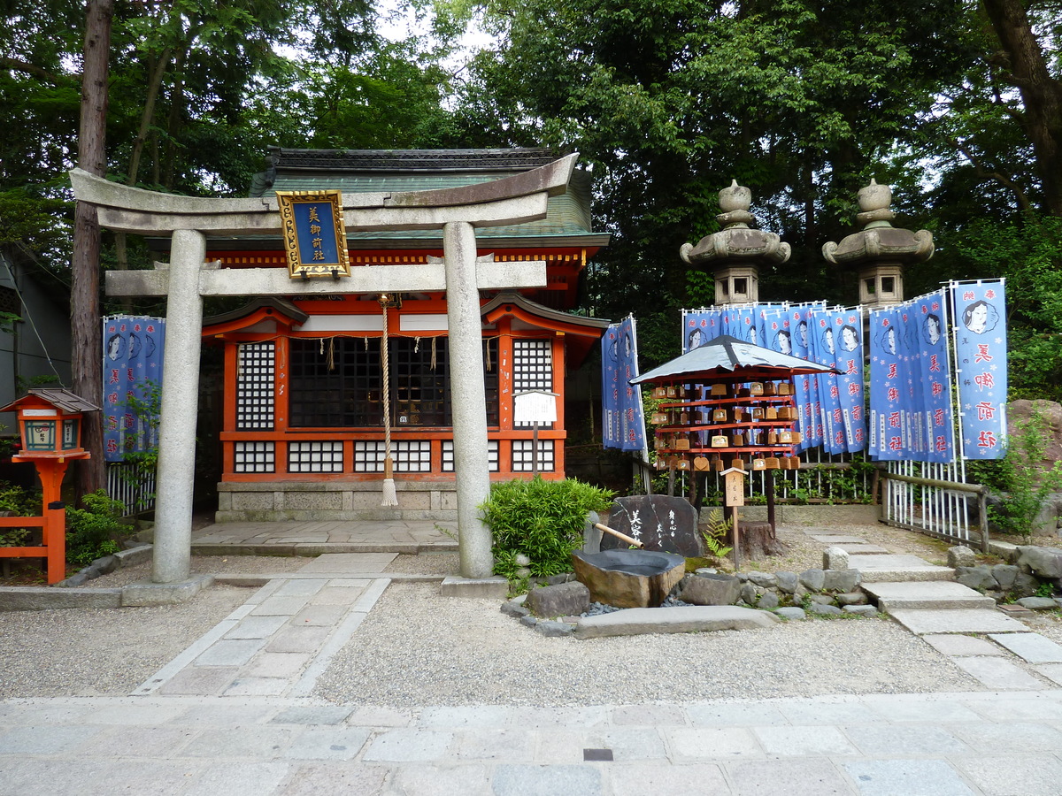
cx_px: 531
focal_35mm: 25
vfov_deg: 54.9
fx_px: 767
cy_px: 398
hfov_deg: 69.4
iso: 80
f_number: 3.3
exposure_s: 1/30
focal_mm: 4.1
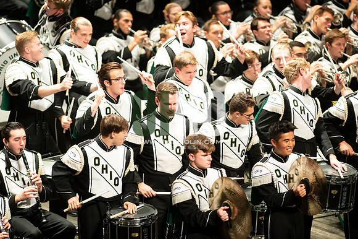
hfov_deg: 6.9
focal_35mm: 300
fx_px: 2982
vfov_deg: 4.6
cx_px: 179
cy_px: 120
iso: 3200
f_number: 2.8
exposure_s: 1/500
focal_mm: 300
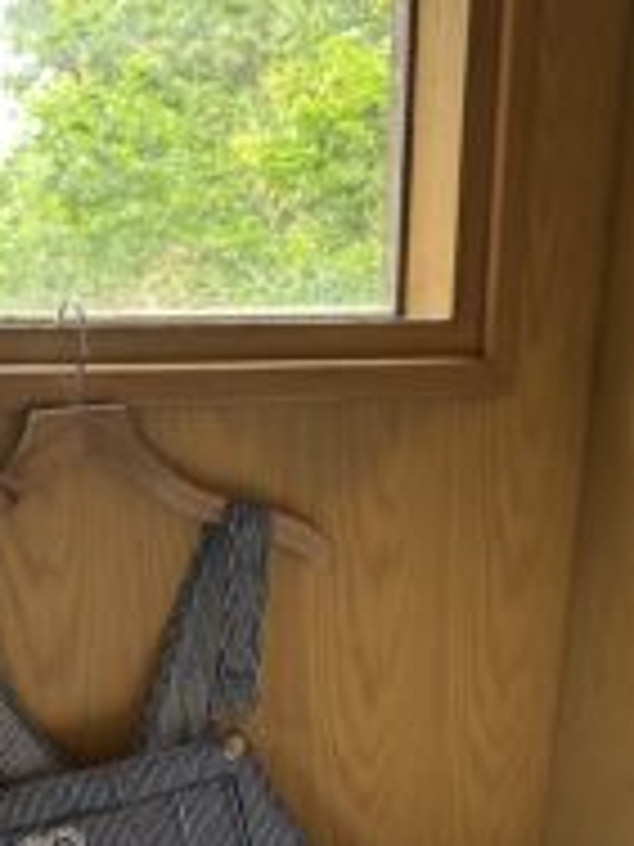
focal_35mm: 51
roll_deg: -0.7
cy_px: 792
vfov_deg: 34.9
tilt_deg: -20.3
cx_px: 189
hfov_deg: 28.3
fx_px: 1245
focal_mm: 6.86
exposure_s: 1/115
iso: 250
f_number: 1.78
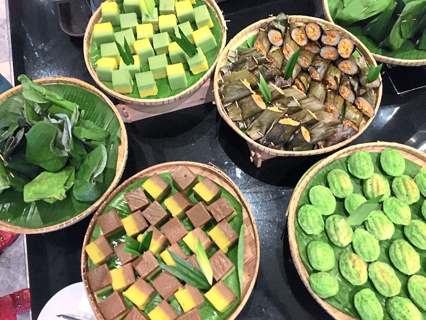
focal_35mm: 29
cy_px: 160
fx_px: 357
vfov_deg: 48.2
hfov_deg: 61.7
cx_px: 213
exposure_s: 1/17
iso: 320
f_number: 2.2
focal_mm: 4.15
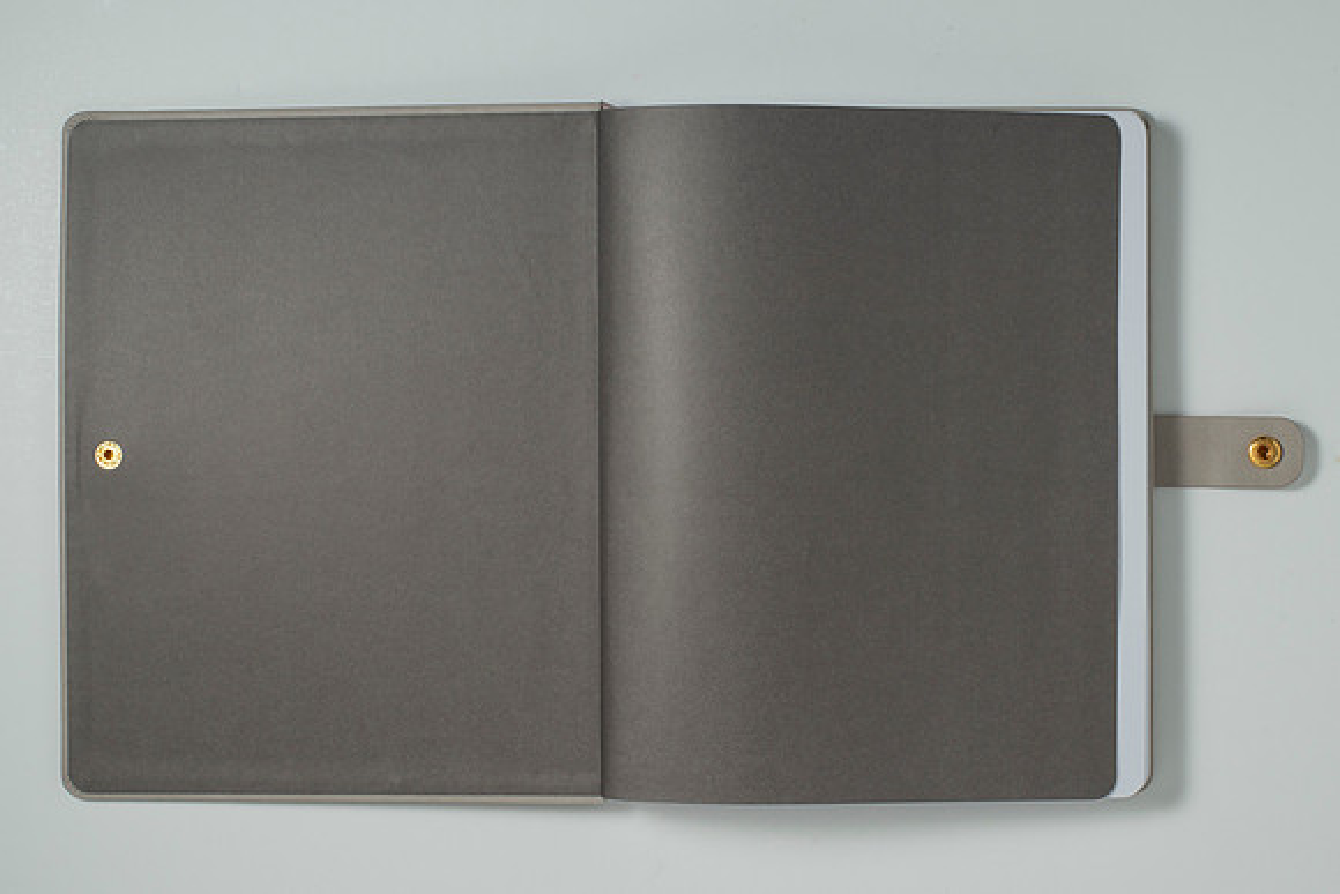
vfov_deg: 21.5
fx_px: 2354
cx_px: 723
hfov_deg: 31.8
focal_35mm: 63
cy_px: 460
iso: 200
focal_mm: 50
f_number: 10
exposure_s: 1/200
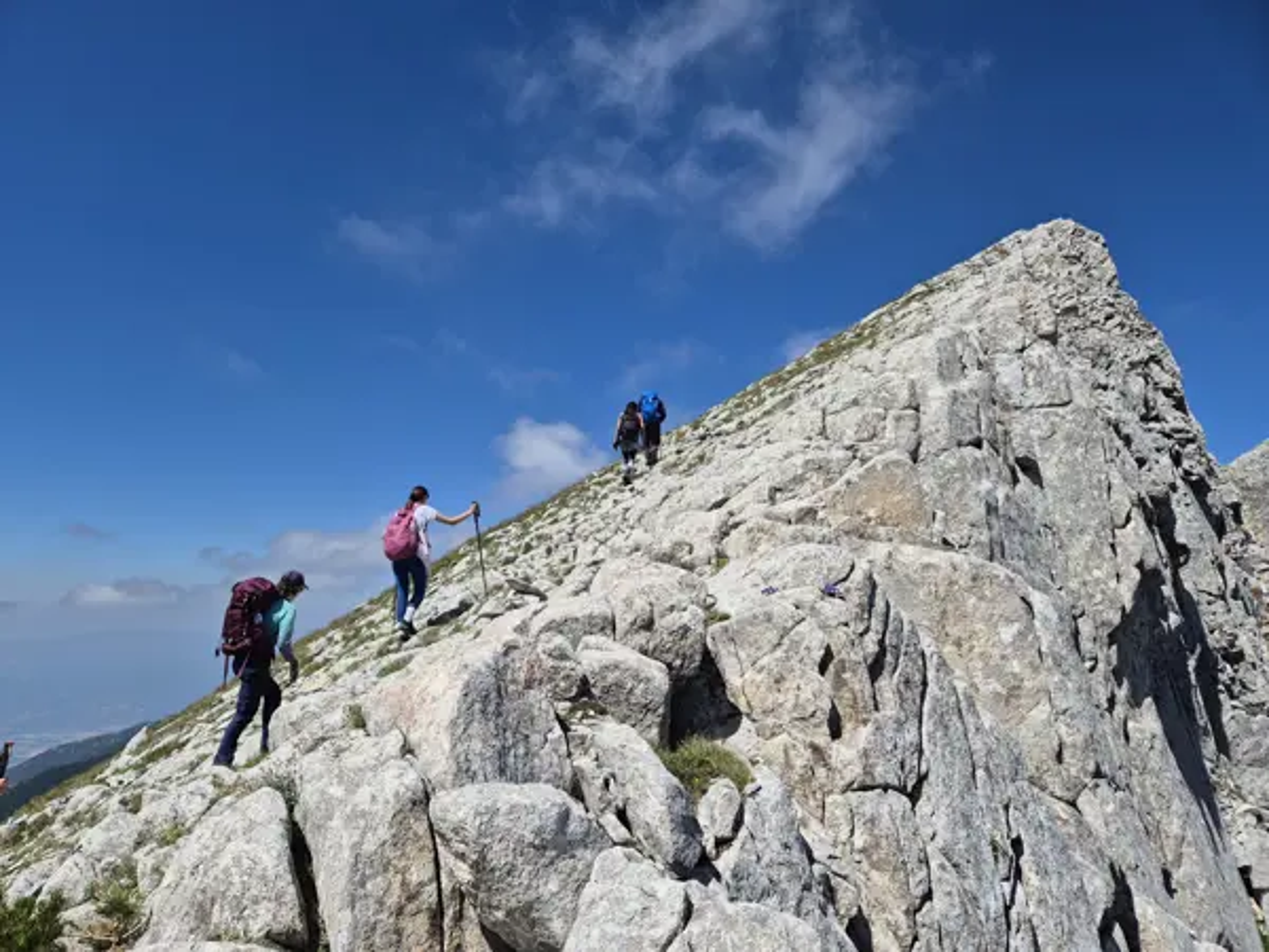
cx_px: 634
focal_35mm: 23
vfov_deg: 58.9
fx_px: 843
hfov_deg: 73.9
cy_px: 476
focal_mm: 5.4
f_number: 1.8
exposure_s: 1/3032
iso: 25
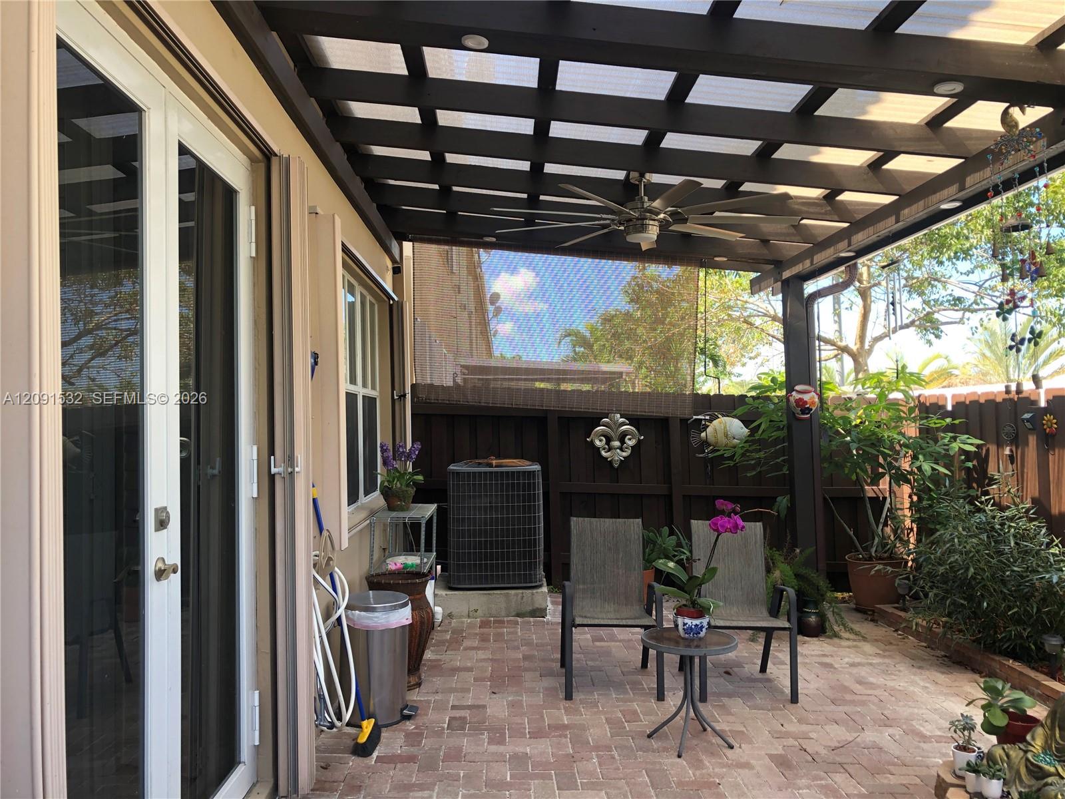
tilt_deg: +1.7
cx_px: 532
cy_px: 400
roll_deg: +1.6
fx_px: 861
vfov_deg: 49.7
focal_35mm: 28
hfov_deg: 63.4
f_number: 1.8
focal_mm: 3.99
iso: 20
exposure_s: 1/120
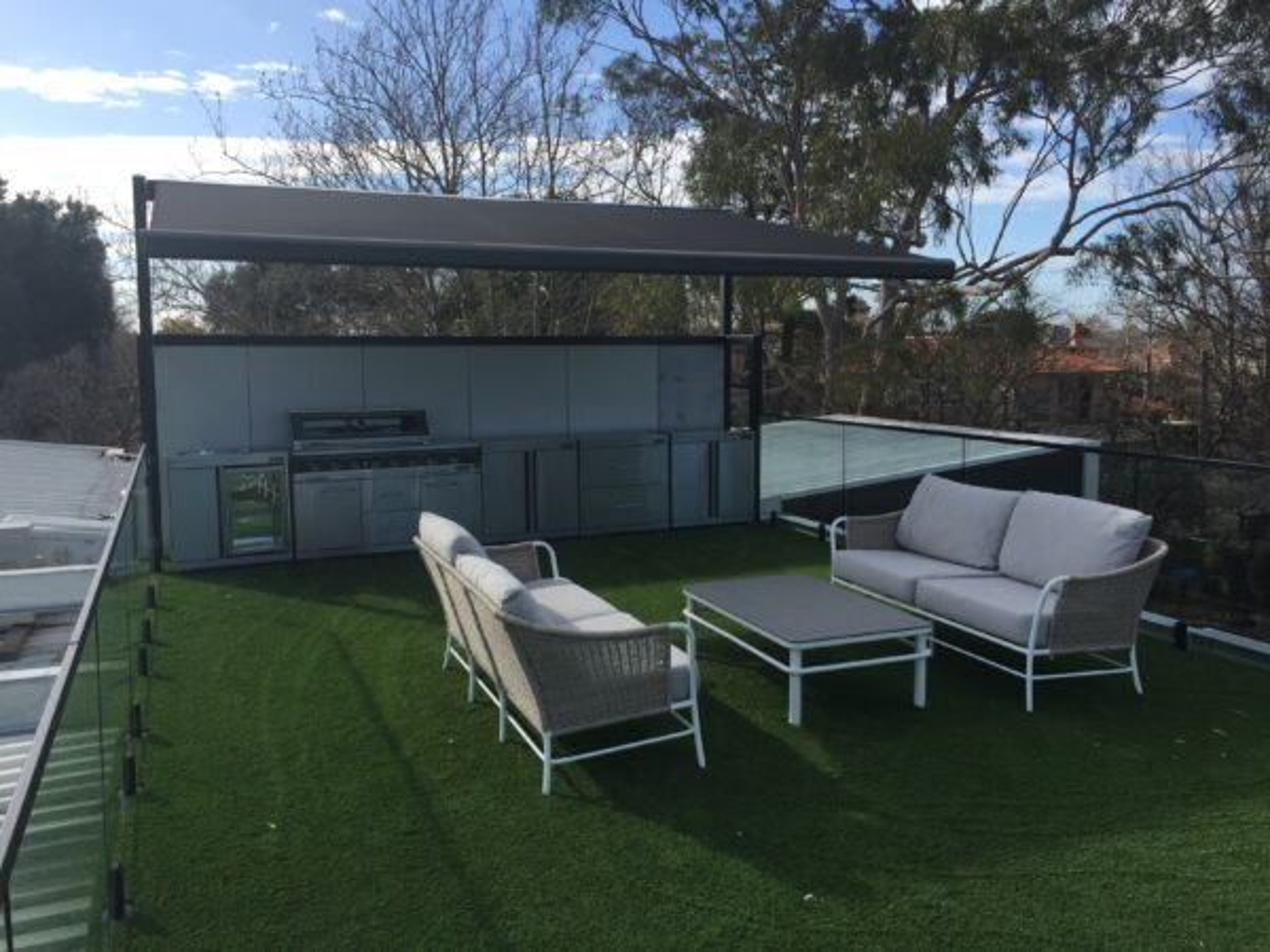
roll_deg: -0.4
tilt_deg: -4.5
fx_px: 1064
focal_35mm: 29
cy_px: 476
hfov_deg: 61.7
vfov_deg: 48.2
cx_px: 635
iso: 32
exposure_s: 1/1412
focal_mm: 4.15
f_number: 2.2
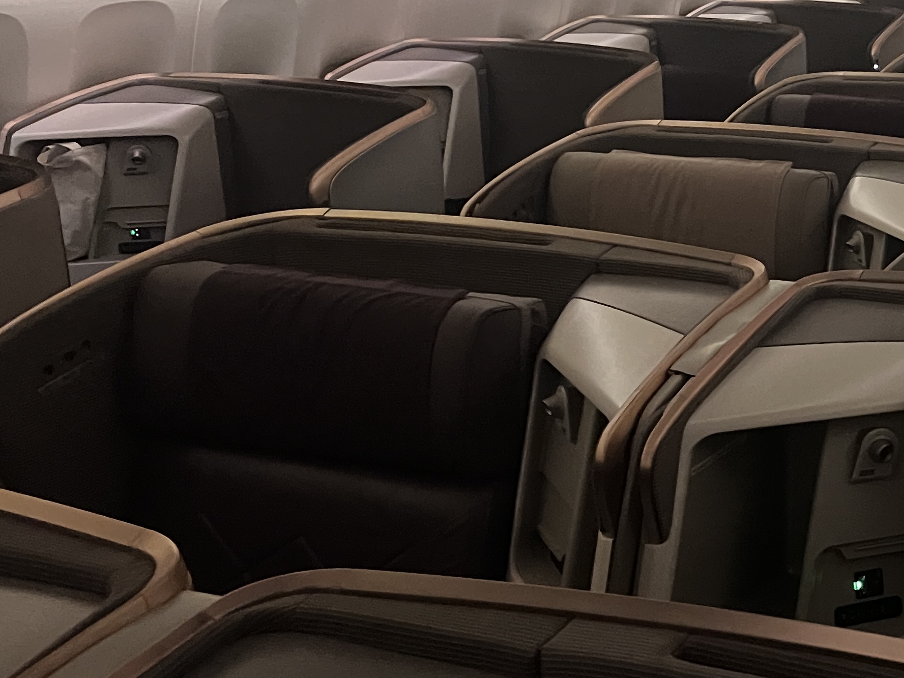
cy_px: 364
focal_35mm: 59
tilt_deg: -20.1
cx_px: 987
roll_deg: +0.1
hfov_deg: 29.6
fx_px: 1541
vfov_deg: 24.8
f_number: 1.5
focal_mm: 5.7
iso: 1000
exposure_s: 1/27
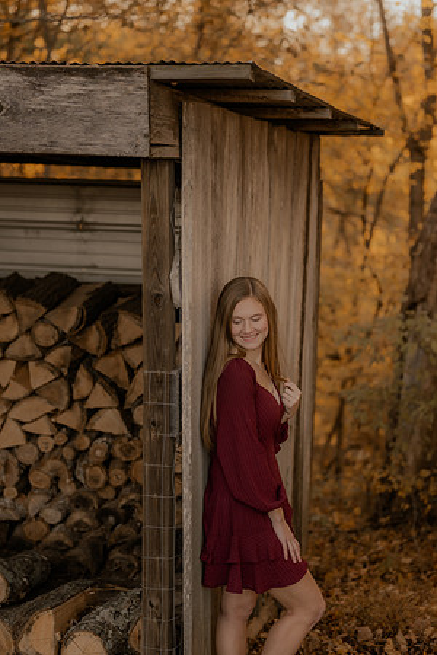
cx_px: 218
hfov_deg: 18.2
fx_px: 1366
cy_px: 328
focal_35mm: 75
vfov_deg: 27.0
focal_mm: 50
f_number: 1.8
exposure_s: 1/500
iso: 250
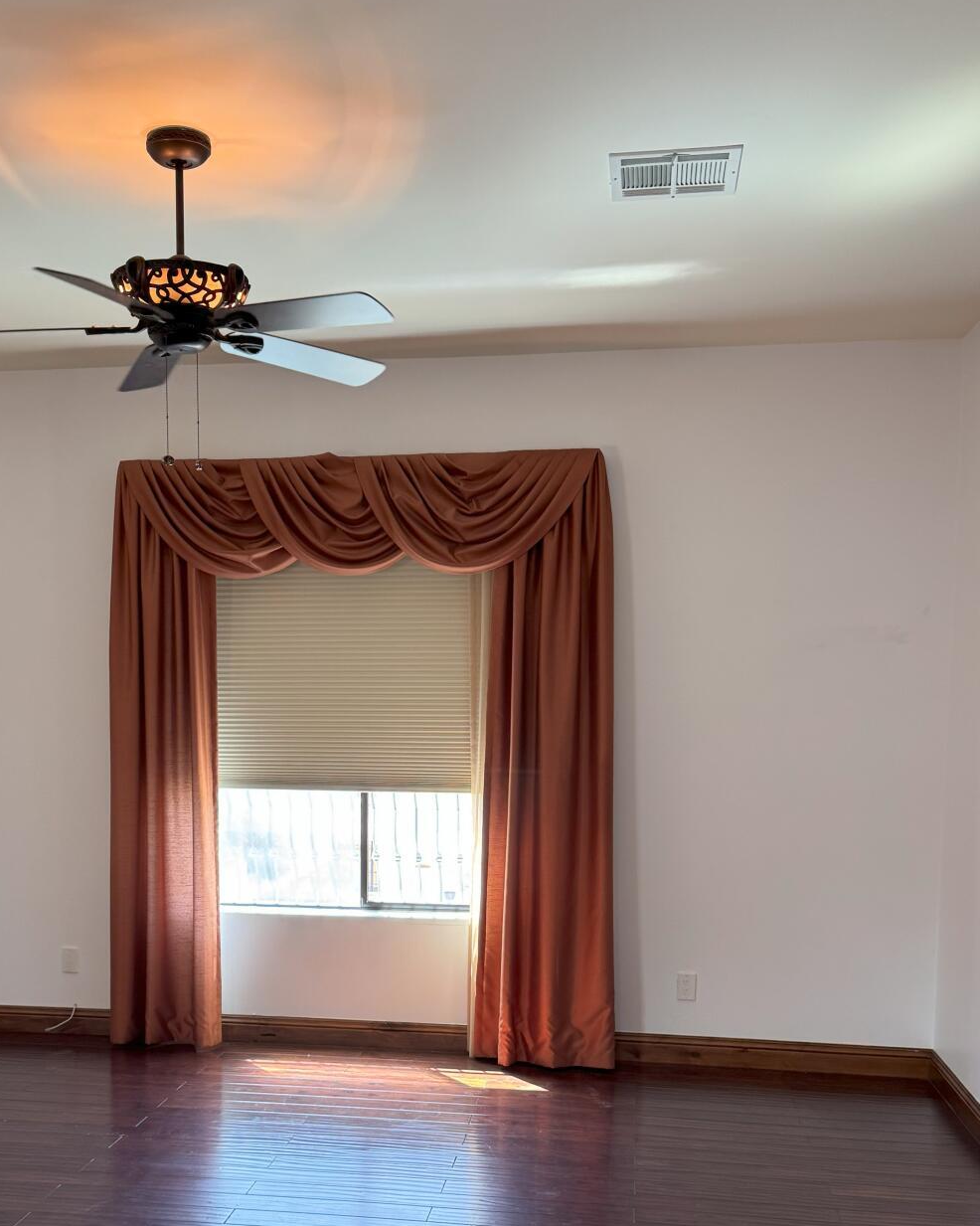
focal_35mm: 38
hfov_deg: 38.9
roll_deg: -0.2
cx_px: 374
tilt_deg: -4.8
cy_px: 838
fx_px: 1378
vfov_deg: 47.0
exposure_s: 1/60
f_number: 1.78
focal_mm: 6.76
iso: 125
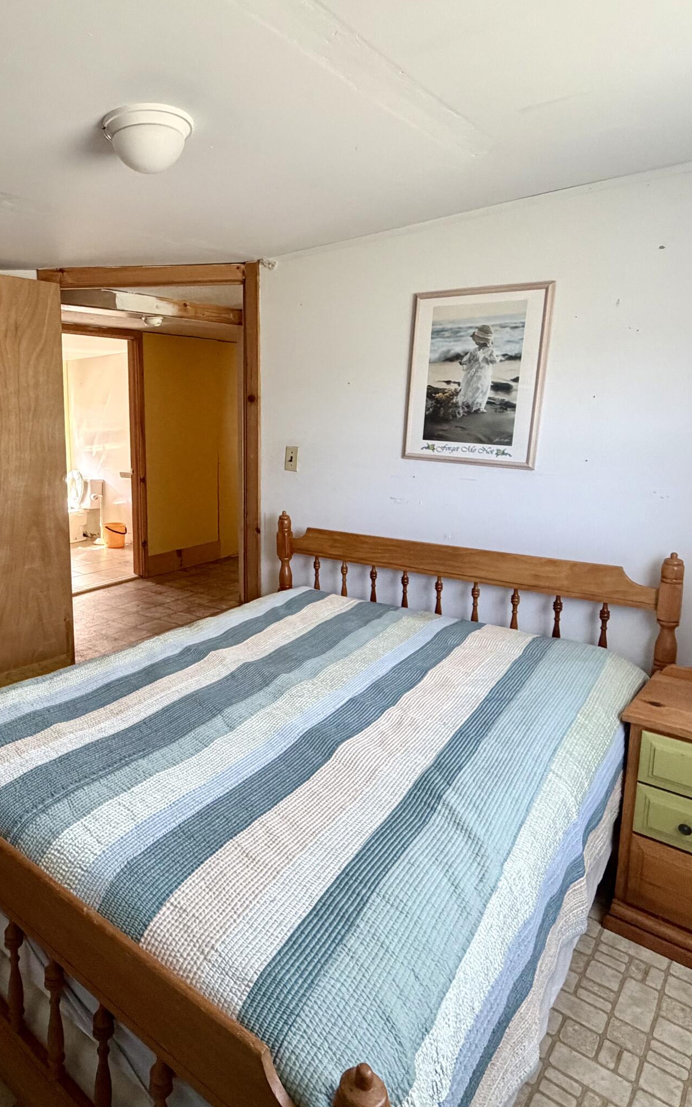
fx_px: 664
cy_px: 512
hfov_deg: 53.0
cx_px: 188
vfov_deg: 79.5
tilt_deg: -6.9
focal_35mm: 22
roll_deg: +1.5
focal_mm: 2.22
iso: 400
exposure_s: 1/60
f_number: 2.2
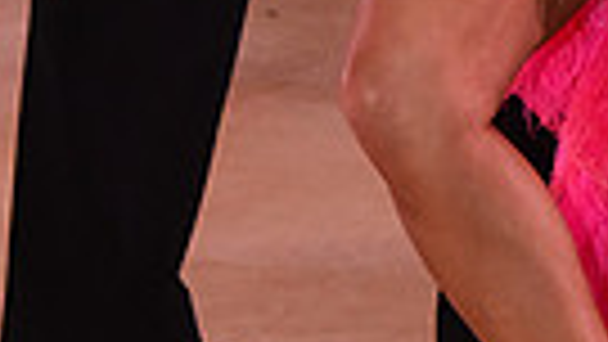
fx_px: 5434
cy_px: -382
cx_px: 687
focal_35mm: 337
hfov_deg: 6.4
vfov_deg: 3.6
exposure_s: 1/320
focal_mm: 75
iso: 2500
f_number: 7.1
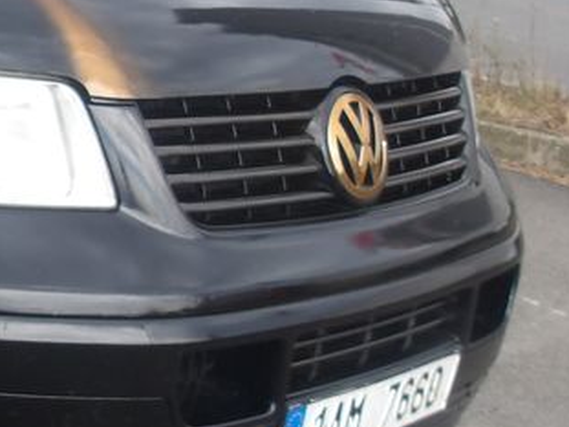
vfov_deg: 16.3
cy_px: 15
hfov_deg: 19.6
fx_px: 1462
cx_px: -242
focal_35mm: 89
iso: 100
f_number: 3
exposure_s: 1/228
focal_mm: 4.9
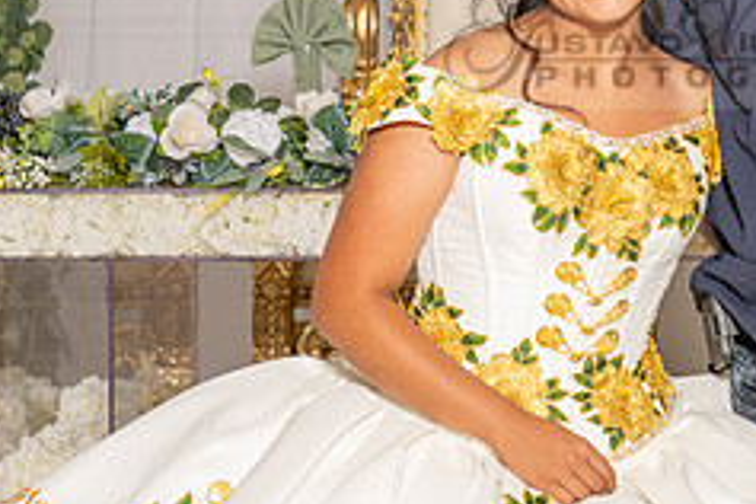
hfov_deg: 11.9
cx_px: 695
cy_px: 33
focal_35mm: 171
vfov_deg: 8.0
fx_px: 3591
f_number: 6.3
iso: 200
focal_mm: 70
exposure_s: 1/200
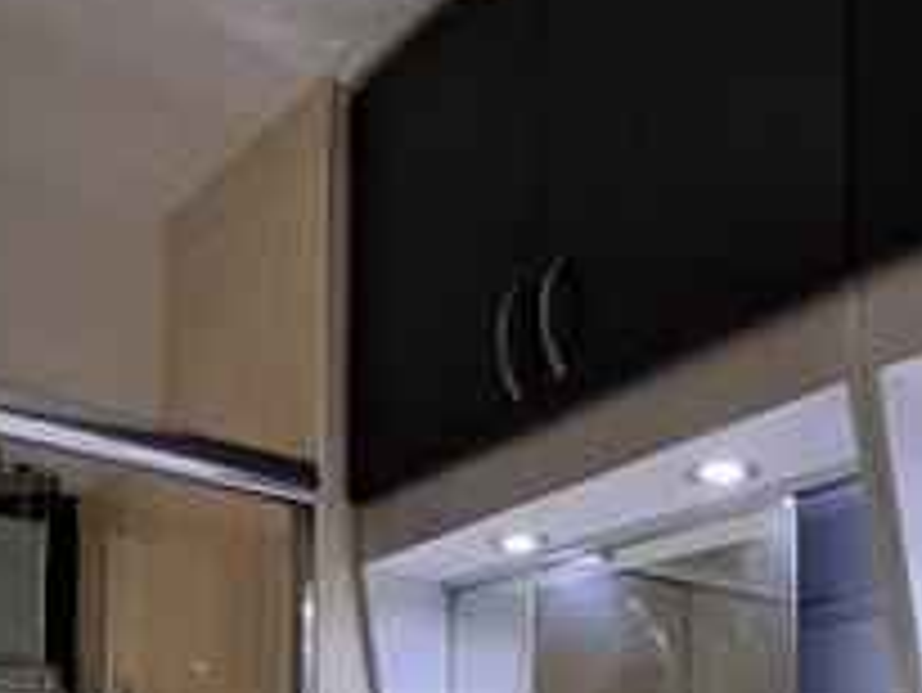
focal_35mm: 50
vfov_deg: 25.6
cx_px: 513
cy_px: 868
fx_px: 1333
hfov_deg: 38.1
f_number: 2.2
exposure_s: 1/40
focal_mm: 1.64
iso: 250
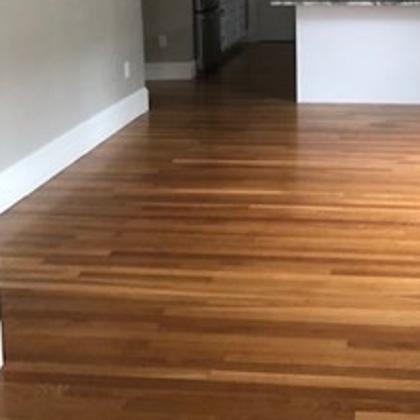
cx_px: 317
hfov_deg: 31.1
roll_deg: +0.3
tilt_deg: -6.3
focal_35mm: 54
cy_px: 36
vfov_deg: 30.2
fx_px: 741
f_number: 1.8
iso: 80
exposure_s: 1/15
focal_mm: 3.99
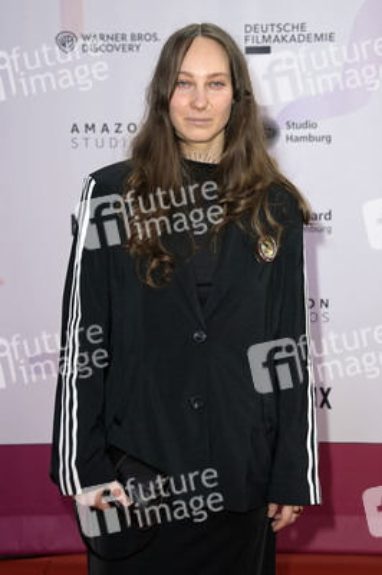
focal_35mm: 70
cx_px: 191
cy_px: 288
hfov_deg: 19.4
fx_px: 1116
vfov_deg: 28.9
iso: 250
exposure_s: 1/200
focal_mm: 70
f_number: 5.6
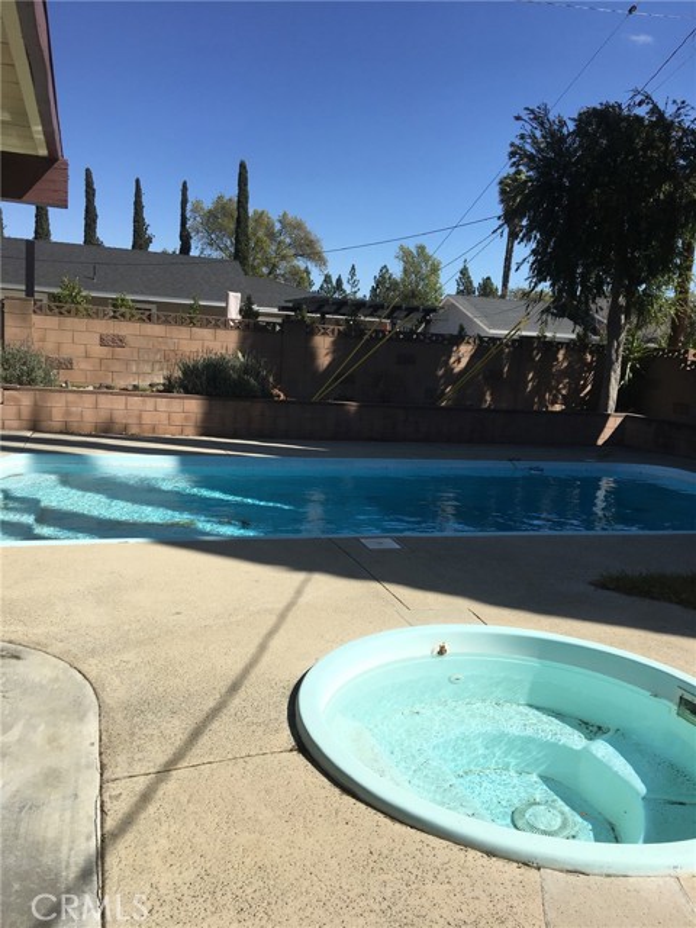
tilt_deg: -7.6
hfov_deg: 48.2
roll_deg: -3.5
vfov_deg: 61.7
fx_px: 777
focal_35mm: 29
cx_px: 348
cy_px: 464
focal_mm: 4.15
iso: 25
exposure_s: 1/2331
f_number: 2.2
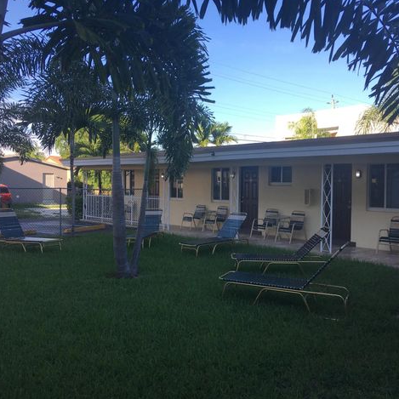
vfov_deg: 47.2
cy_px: 197
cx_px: 236
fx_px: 456
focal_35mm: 35
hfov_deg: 47.0
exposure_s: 1/509
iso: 25
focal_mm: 4.15
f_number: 2.2
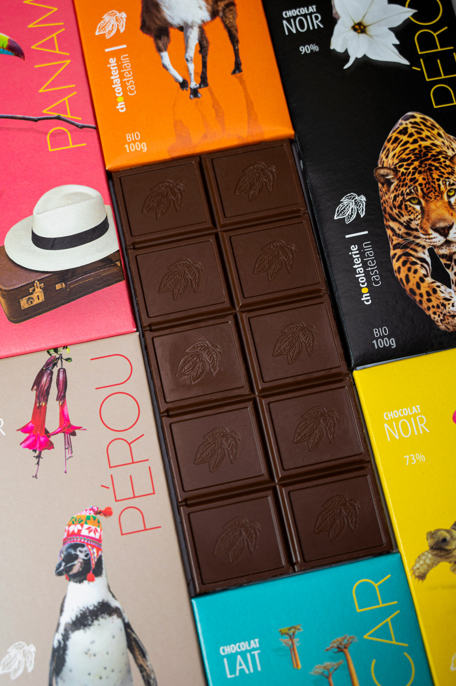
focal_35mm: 48
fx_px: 913
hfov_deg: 28.0
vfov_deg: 41.1
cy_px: 343
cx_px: 228
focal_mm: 48
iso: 200
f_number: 4
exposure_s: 1/60
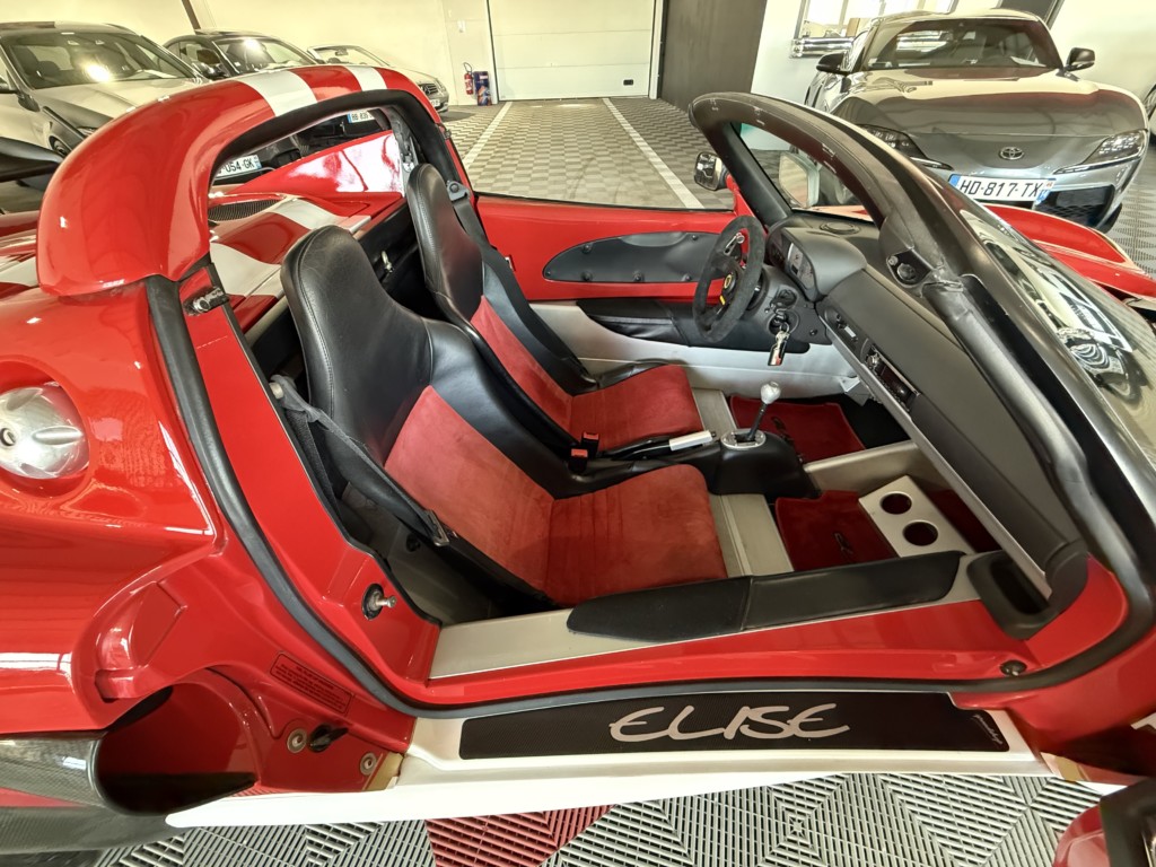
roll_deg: +2.0
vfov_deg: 85.7
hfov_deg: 102.1
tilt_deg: -40.5
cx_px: 578
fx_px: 468
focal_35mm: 14
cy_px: 434
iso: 1000
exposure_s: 1/33
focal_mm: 2.22
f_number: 2.2
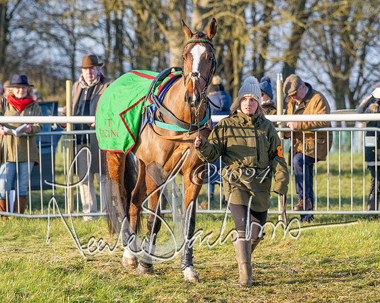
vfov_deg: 5.6
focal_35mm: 274
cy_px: 147
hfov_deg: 7.1
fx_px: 3083
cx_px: 225
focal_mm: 150
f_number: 4
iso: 400
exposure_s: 1/1000
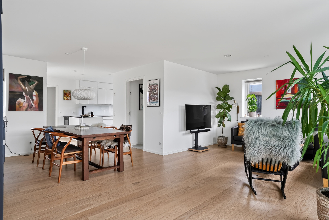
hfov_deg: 81.2
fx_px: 192
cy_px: 110
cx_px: 164
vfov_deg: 59.5
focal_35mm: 21
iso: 400
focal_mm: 21
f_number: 8
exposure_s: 1/6
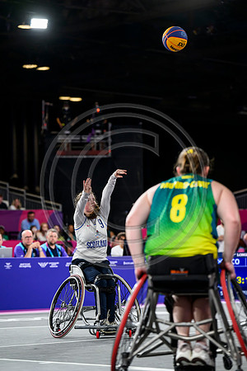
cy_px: 186
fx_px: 1235
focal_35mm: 120
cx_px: 124
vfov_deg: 17.1
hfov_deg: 11.4
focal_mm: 120
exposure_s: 1/1600
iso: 2500
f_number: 3.2
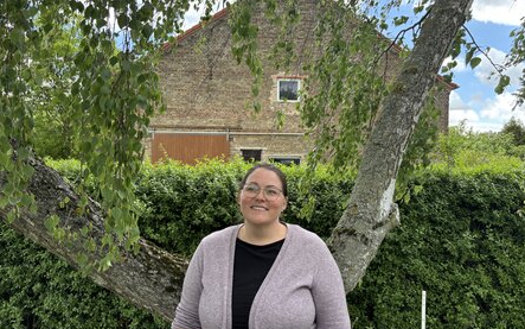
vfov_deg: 44.6
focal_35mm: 28
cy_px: 163
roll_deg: -0.7
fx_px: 401
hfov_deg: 66.5
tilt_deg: +0.0
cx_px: 264
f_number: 1.6
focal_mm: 5.96
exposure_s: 1/313
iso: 50
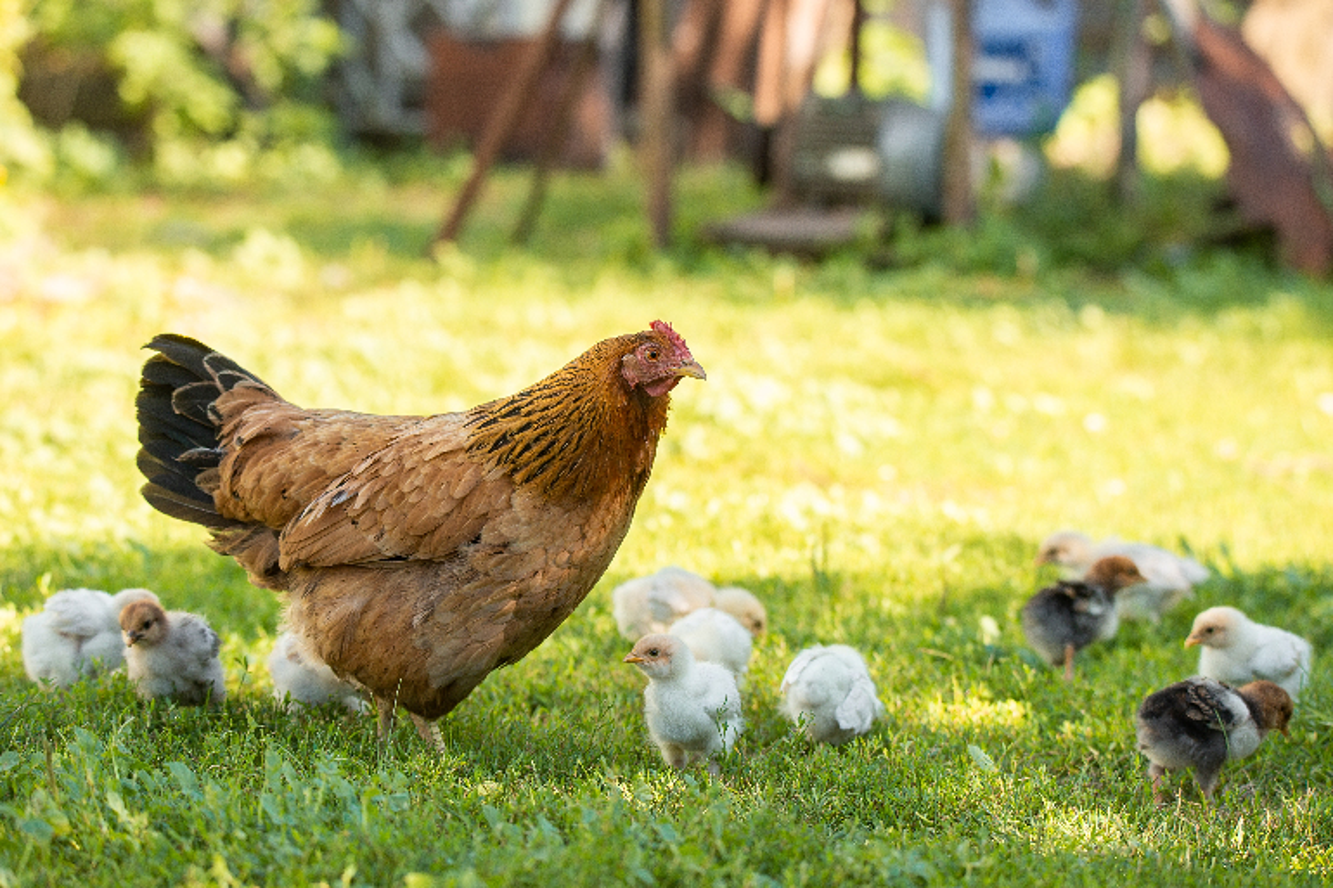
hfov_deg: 13.7
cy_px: 444
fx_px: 5553
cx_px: 666
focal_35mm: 150
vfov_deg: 9.1
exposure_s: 1/250
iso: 500
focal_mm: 150
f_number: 5.6
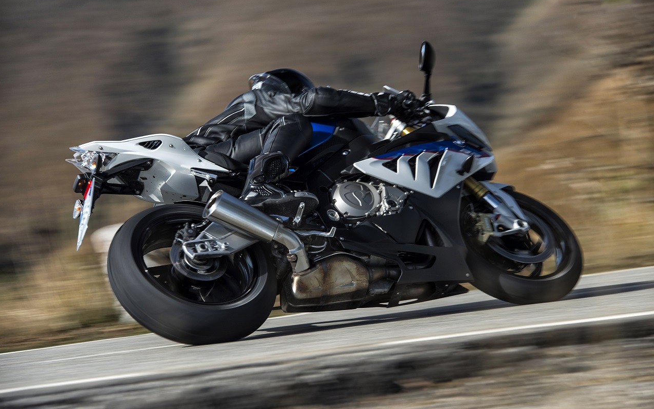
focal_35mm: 149
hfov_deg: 14.0
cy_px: 200
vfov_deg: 8.8
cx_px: 329
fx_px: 2656
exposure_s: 1/160
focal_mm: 145
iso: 100
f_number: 7.1
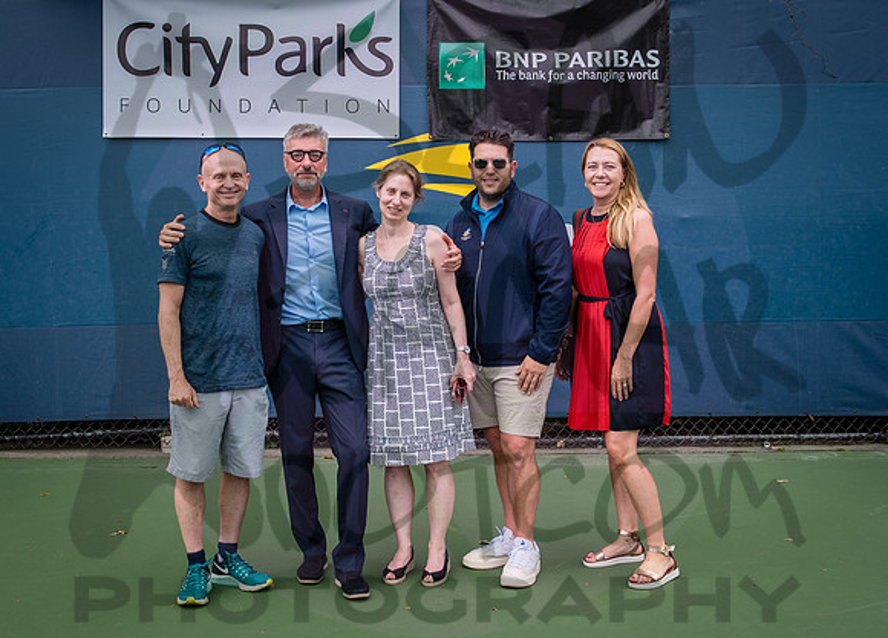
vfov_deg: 31.8
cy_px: 284
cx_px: 396
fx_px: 1118
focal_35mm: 44
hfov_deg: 43.3
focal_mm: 32
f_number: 4
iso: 200
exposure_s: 1/1250
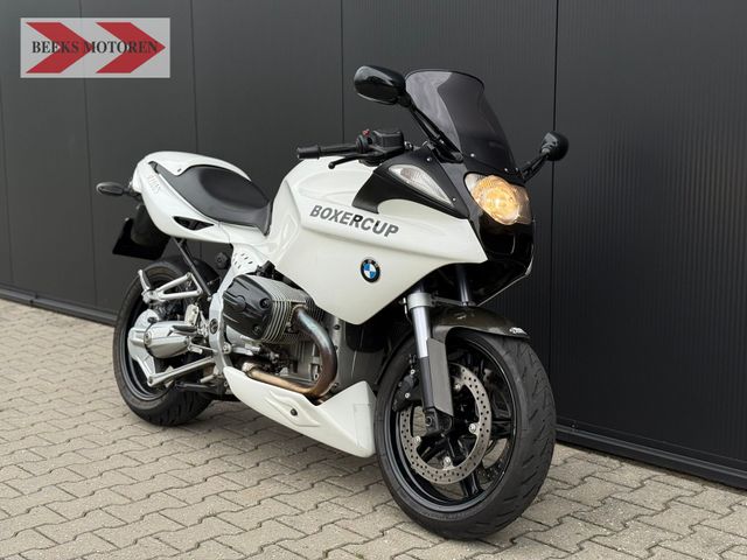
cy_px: 280
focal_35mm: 48
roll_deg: +0.2
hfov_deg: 39.7
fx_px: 1036
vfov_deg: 30.3
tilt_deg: -7.6
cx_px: 374
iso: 64
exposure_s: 1/343
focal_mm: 6.76
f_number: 1.78
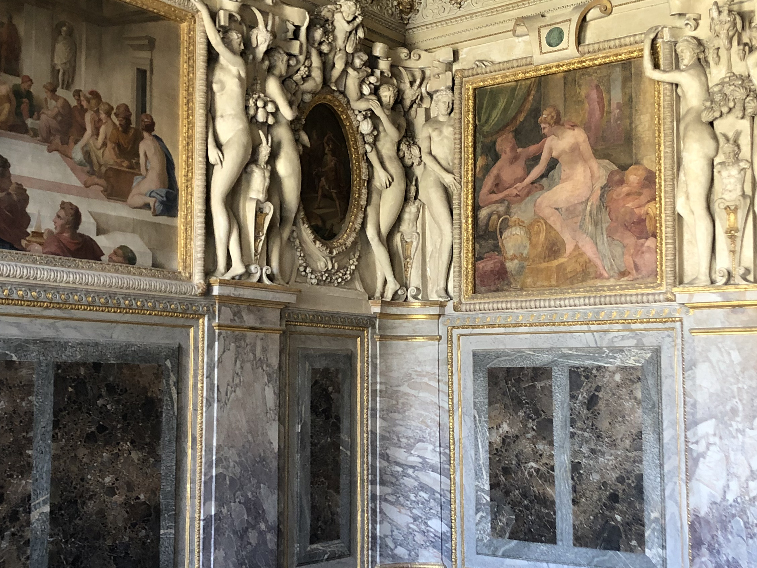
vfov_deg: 29.1
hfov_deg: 38.2
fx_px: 1093
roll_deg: +0.6
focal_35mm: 50
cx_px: 365
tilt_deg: +5.5
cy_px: 305
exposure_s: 1/17
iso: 40
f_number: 1.8
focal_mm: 4
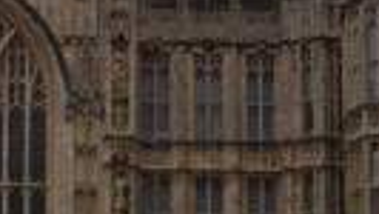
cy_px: 14
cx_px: 60
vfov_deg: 5.9
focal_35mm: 205
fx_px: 2061
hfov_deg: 10.5
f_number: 2.8
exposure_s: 1/200
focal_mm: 8
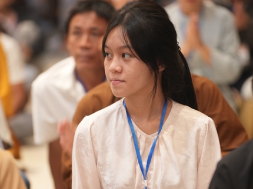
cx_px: 127
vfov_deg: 6.8
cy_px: 144
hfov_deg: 9.1
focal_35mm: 218
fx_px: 1592
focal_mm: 150
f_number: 2.8
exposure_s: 1/80
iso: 1250
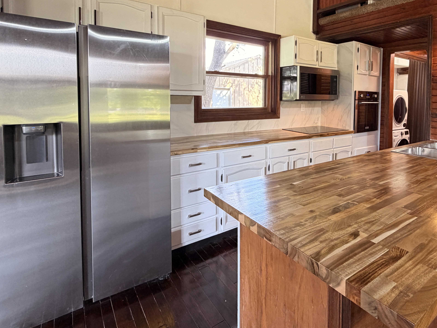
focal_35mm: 21
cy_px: 109
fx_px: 265
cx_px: 286
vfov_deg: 61.9
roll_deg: -0.6
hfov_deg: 76.8
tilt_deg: -2.3
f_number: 2.2
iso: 200
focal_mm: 2.22
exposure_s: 1/60
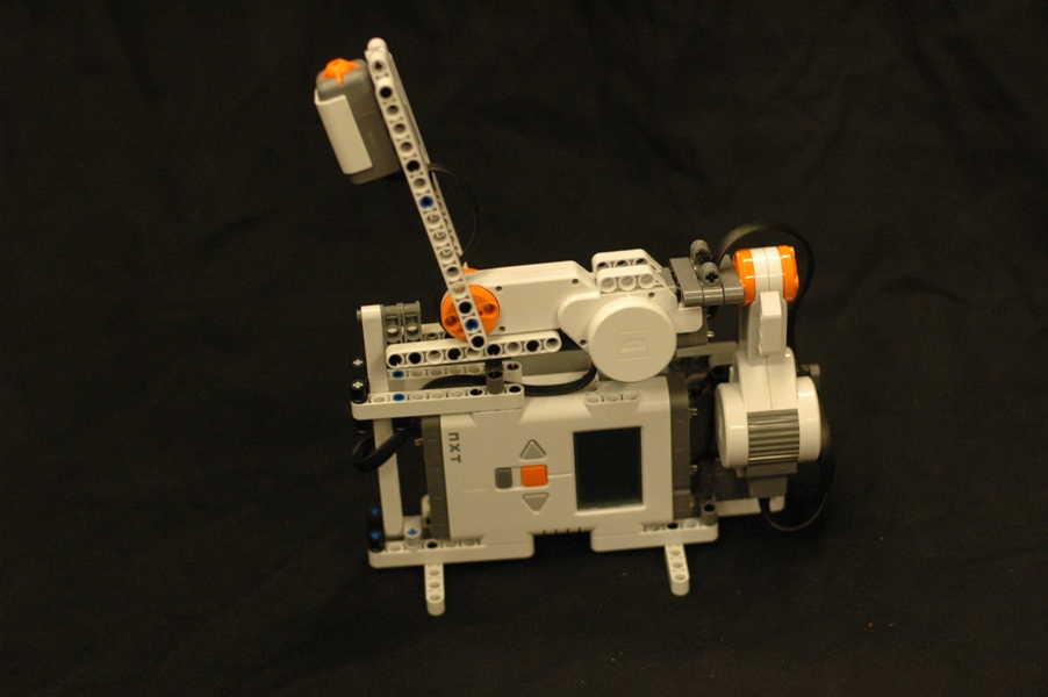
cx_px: 524
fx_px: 2182
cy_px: 348
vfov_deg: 18.2
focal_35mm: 75
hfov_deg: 27.0
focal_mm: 50
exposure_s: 1/50
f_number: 2
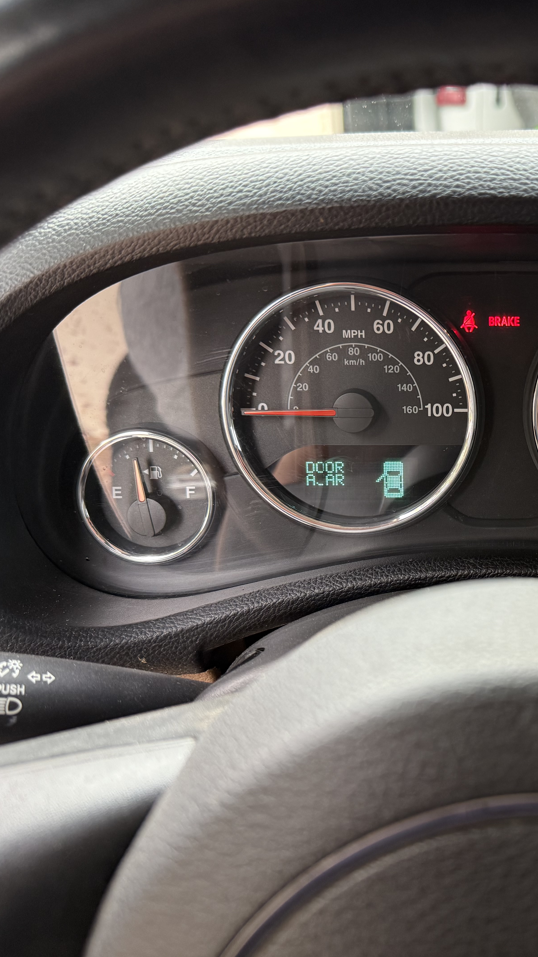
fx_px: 888
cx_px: 506
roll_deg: -1.0
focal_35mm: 35
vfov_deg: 56.6
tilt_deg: -25.3
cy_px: 478
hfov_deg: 31.7
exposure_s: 1/114
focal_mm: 6.76
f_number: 1.78
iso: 200
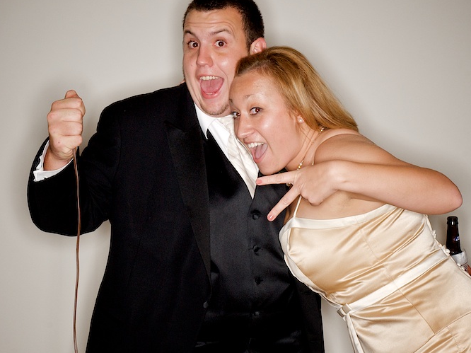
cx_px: 218
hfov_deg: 25.0
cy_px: 170
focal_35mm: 78
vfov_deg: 18.9
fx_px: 1061
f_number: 16
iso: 200
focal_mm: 40
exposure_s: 1/250
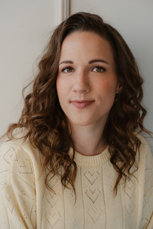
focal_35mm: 70
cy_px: 114
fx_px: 446
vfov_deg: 28.8
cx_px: 76
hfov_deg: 19.5
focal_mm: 70
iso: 1250
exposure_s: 1/400
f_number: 4.5
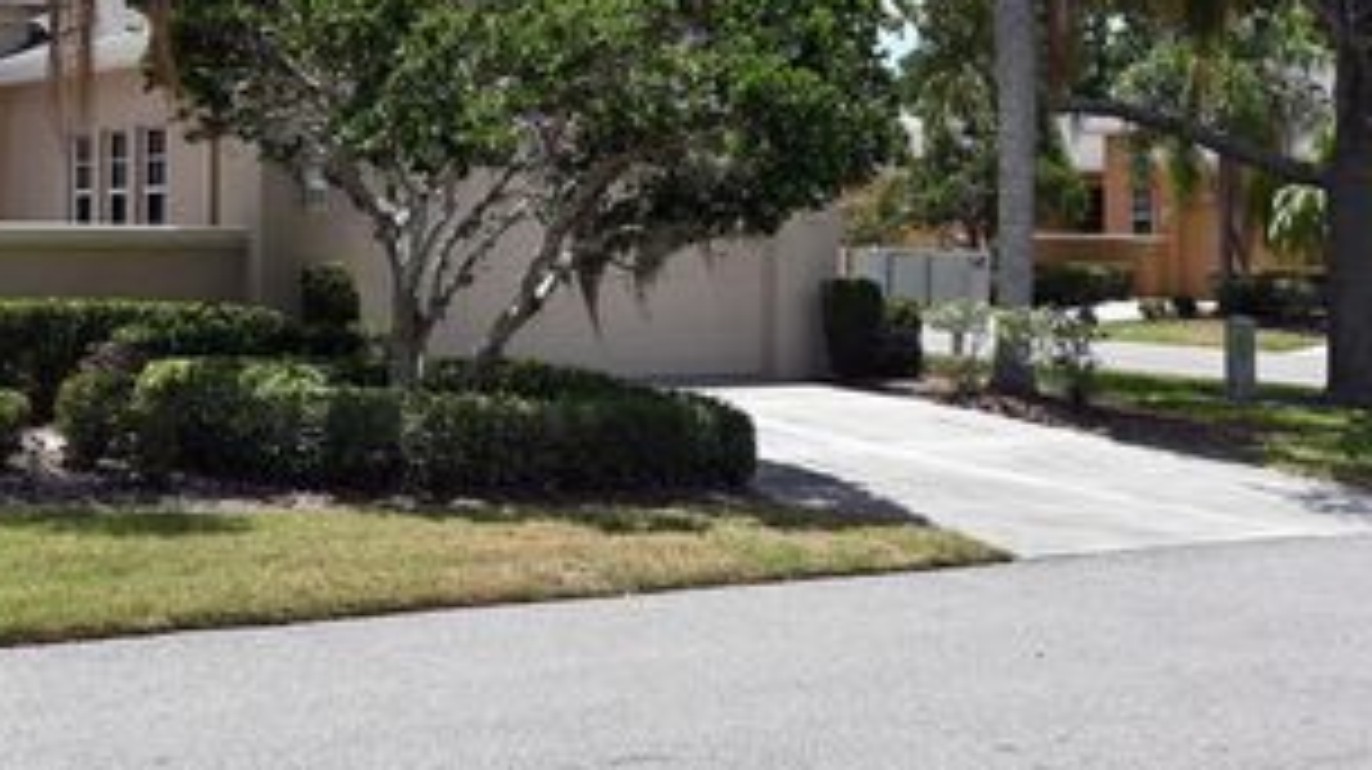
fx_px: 2015
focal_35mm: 55
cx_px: 445
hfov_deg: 37.2
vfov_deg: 21.4
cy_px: 182
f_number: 7.1
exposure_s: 1/400
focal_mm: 21.5
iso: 100
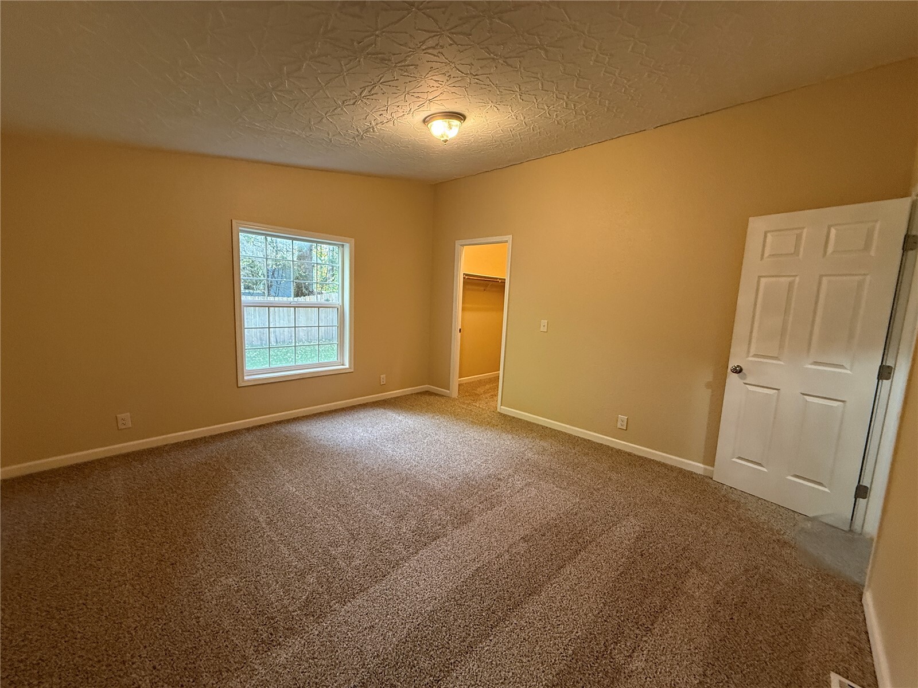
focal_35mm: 14
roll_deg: -2.1
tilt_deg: -6.5
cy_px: 344
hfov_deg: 102.1
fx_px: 371
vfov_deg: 85.7
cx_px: 459
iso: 250
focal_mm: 2.22
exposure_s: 1/60
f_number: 2.2
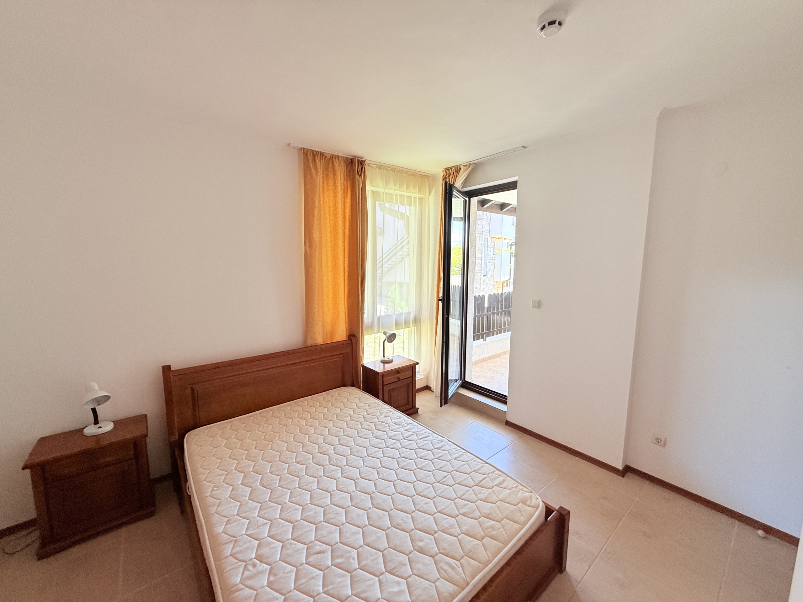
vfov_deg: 85.7
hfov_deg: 102.1
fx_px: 325
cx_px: 402
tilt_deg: -6.7
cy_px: 301
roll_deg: -0.2
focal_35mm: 14
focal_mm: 2.22
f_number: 2.2
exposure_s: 1/99
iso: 80
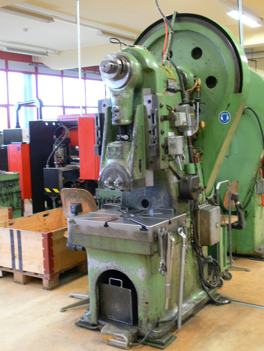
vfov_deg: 42.1
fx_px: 458
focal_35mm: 45
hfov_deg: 32.2
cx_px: 132
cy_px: 176
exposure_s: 1/10
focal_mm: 9.1
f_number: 2.8
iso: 200
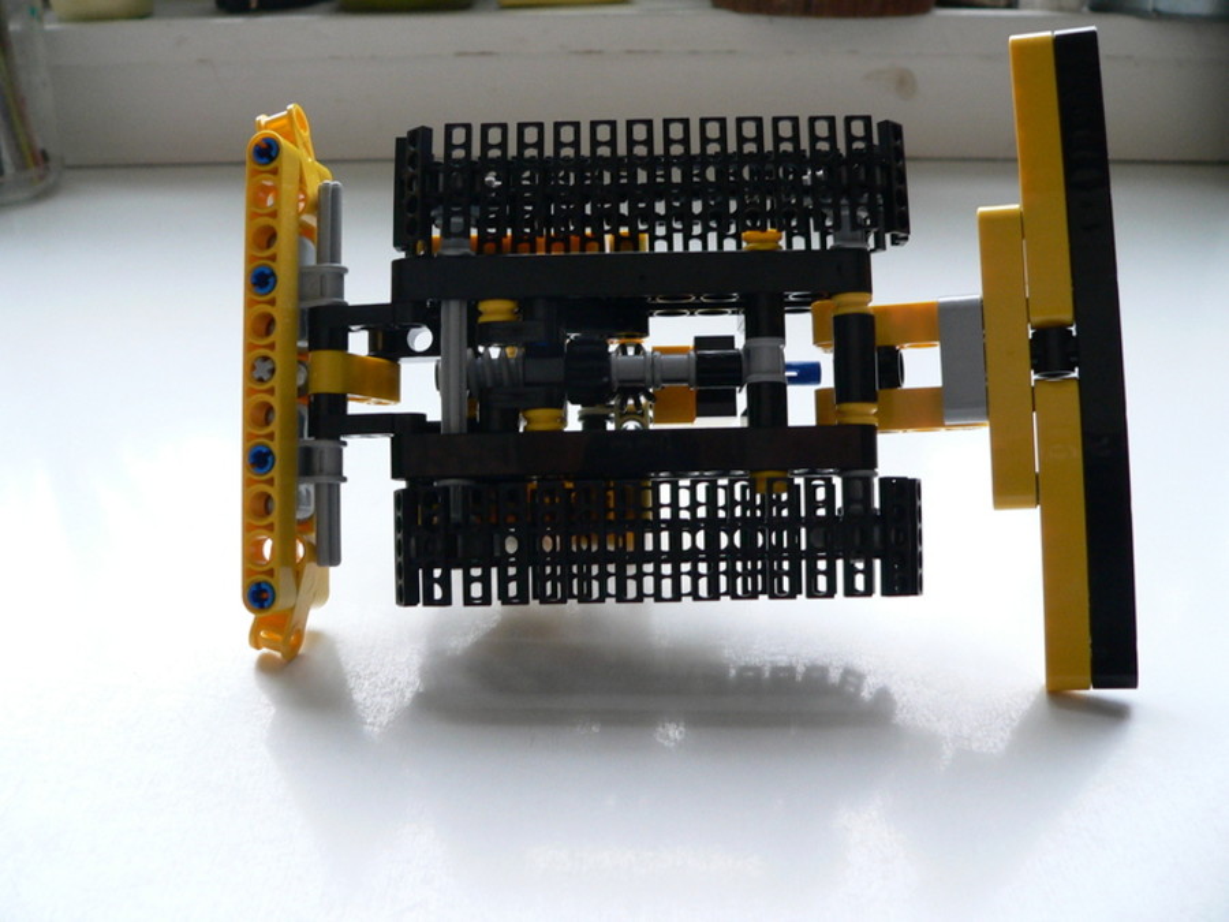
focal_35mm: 36
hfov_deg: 51.4
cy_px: 461
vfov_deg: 39.7
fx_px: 1278
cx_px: 614
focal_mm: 6
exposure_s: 1/20
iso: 200
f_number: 2.8
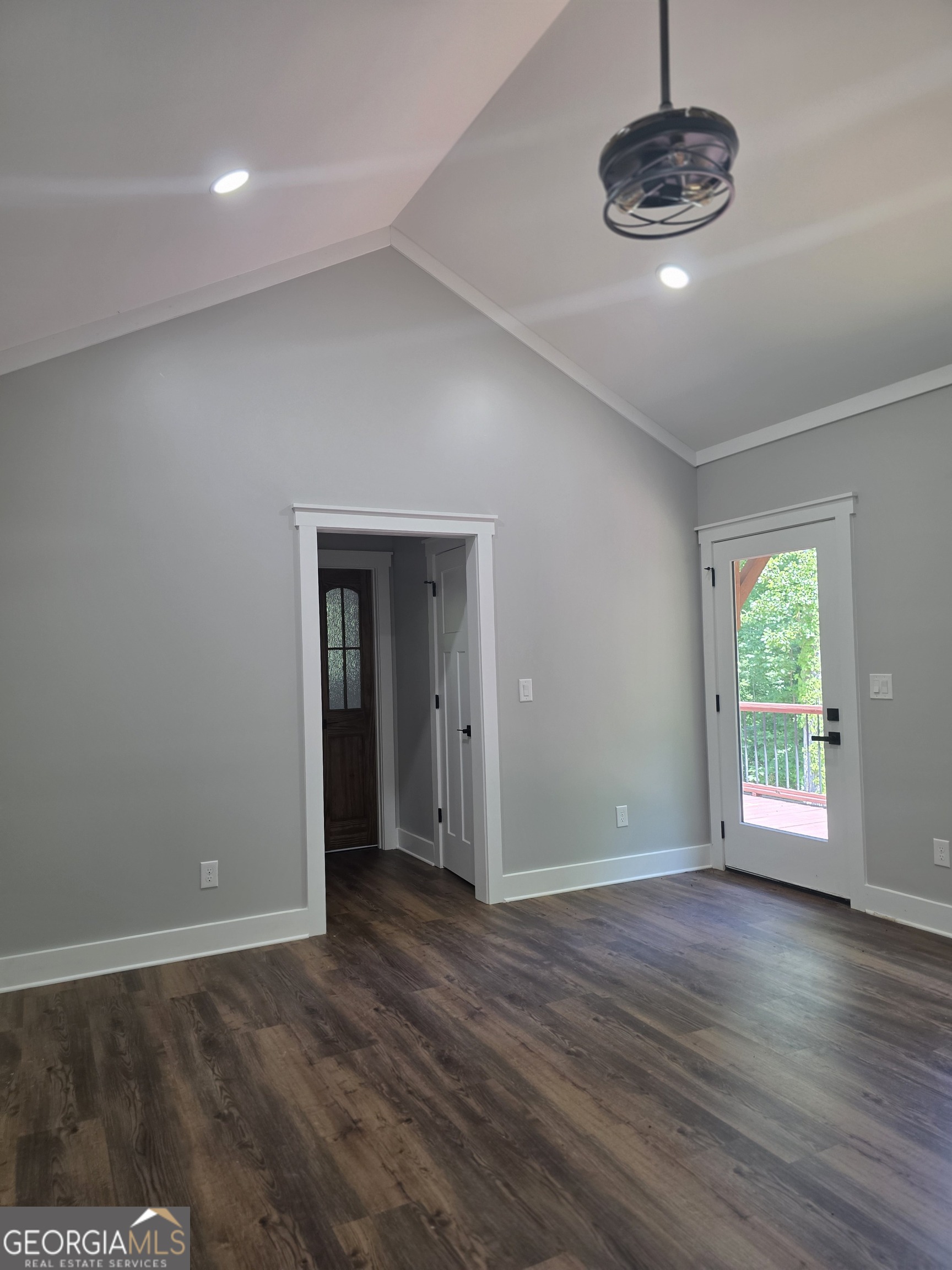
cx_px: 476
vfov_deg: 73.9
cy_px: 635
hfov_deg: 58.9
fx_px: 843
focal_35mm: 23
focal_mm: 6.3
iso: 125
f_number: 1.7
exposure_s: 1/120
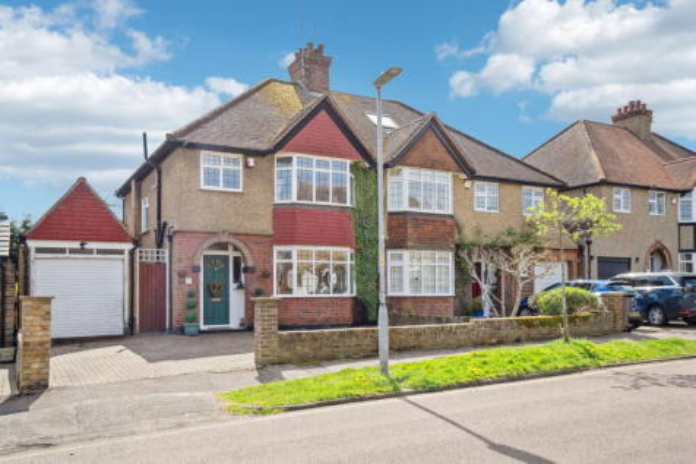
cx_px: 348
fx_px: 580
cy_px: 232
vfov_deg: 43.6
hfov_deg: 61.9
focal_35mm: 30
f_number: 5.6
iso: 640
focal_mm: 30
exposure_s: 1/1600
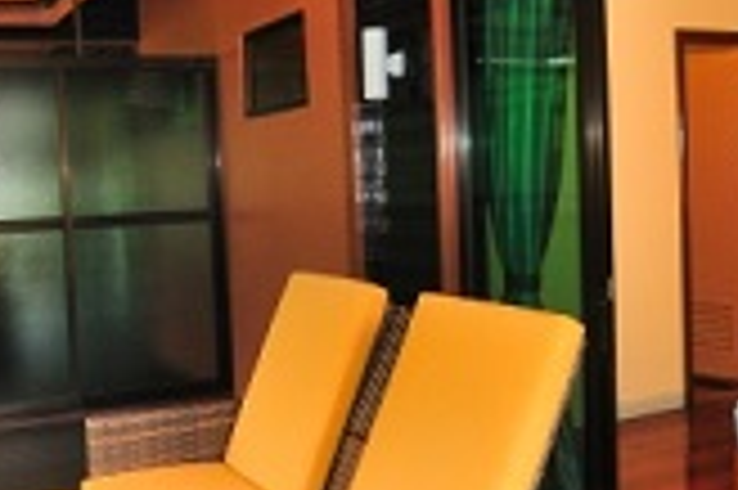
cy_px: 193
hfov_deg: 42.9
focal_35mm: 45
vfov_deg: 29.5
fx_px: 929
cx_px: 261
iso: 400
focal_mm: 11
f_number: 4.5
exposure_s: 1/50
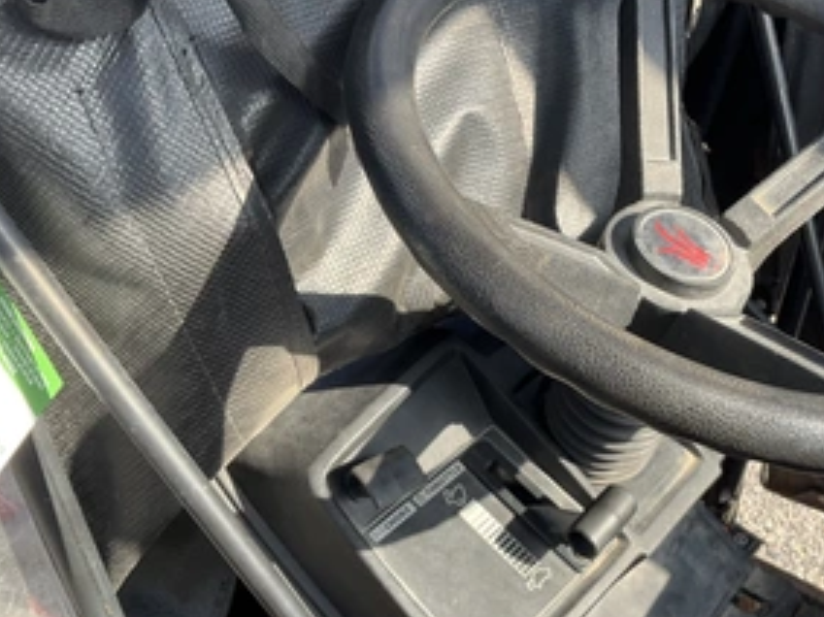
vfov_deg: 35.0
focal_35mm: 41
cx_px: 562
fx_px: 976
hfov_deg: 45.0
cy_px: 375
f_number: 1.8
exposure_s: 1/257
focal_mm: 3
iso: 25
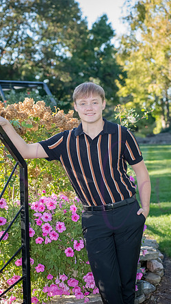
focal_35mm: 85
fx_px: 685
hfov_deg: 14.2
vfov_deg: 25.0
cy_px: 151
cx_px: 87
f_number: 5.6
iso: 800
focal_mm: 80
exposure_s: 1/320
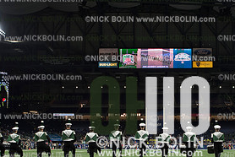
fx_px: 327
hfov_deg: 39.2
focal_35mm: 50
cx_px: 150
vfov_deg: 26.7
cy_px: 117
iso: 1250
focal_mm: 24
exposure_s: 1/1250
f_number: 2.8
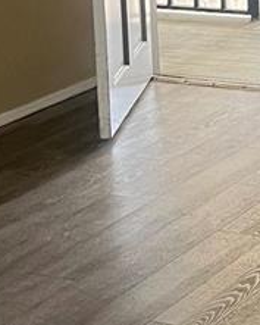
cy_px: -112
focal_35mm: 138
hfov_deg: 10.4
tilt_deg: -6.8
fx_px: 1326
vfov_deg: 13.4
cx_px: 501
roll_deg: +0.5
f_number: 1.5
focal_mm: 5.7
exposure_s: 1/98
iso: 125
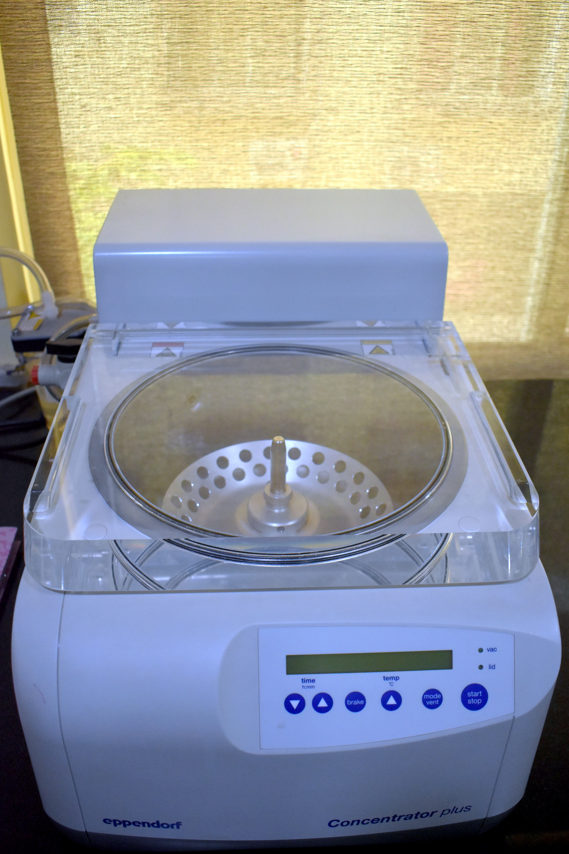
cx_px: 284
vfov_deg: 61.9
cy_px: 427
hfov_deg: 43.6
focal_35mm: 30
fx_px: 711
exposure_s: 1/125
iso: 1250
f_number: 3.8
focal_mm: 20
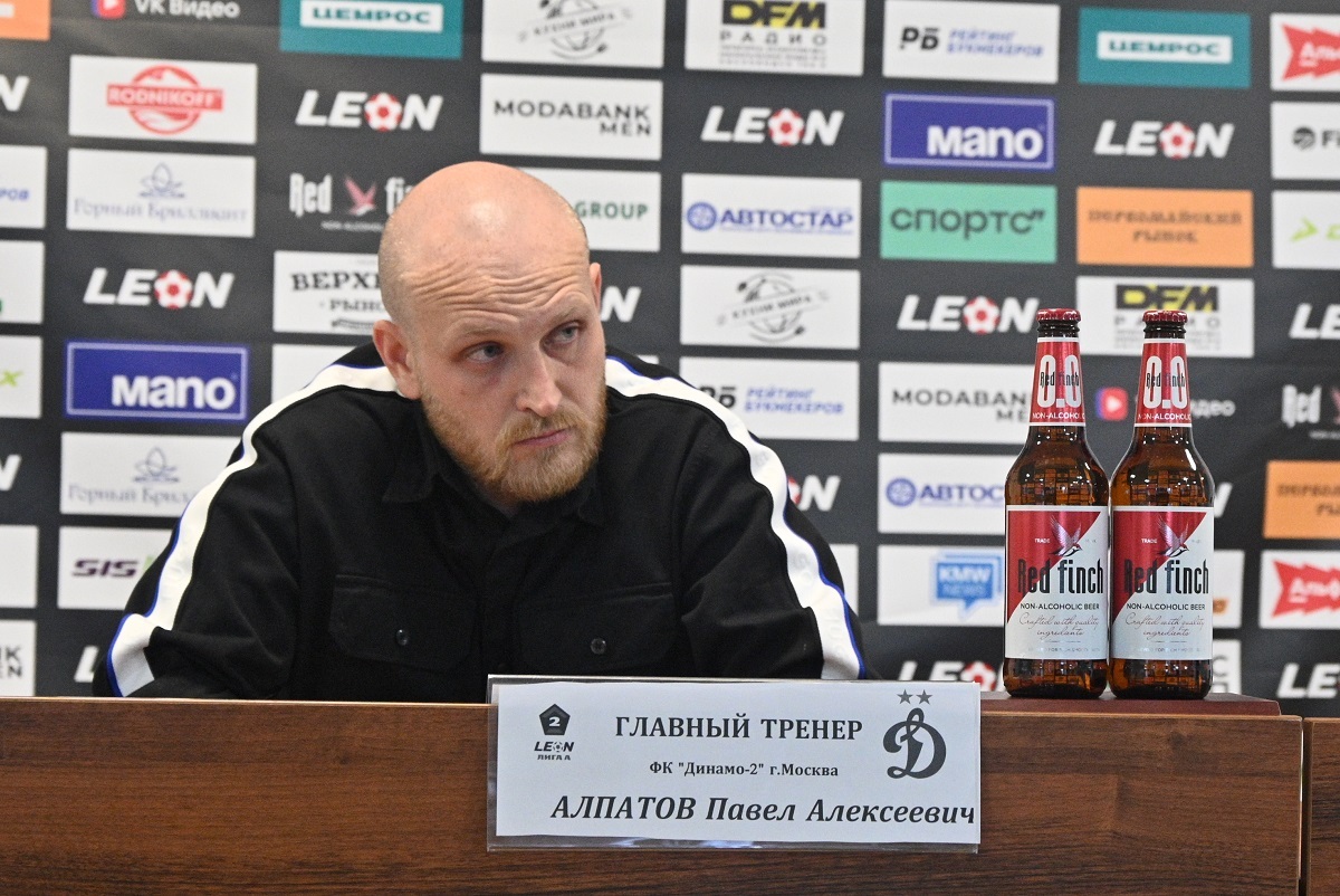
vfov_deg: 14.6
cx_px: 670
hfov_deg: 21.7
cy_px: 448
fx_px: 3501
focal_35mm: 94
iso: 4000
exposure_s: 1/100
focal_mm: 63
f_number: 6
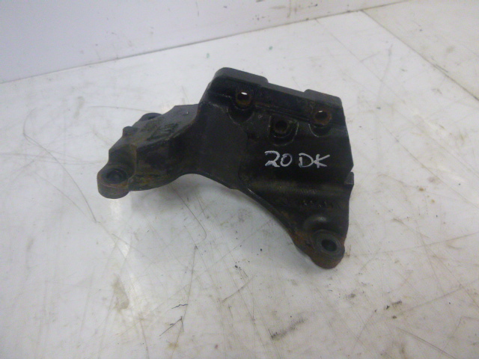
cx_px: 240
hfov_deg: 69.4
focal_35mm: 25
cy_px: 180
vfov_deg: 54.9
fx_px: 346
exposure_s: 1/13
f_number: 3.9
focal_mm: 4.5
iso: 400
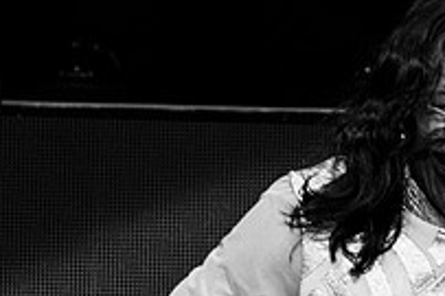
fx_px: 37509
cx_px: 539
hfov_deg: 0.7
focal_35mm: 3037
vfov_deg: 0.5
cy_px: 339
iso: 1000
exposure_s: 1/500
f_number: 6.3
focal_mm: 600
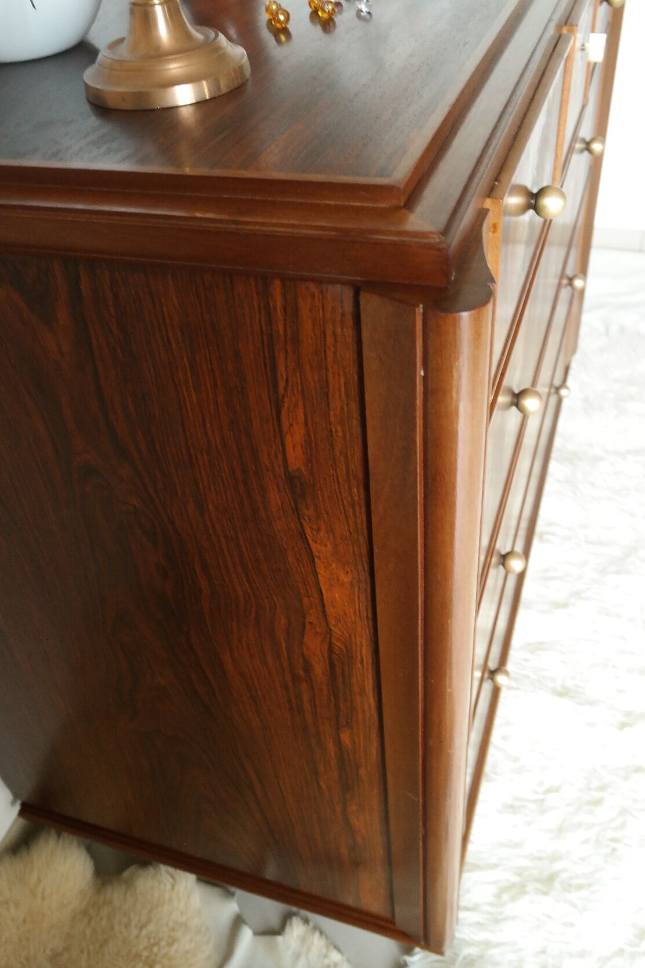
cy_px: 474
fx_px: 833
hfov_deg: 42.3
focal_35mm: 31
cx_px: 315
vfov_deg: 60.3
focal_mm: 20
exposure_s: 1/25
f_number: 5.6
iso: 1600
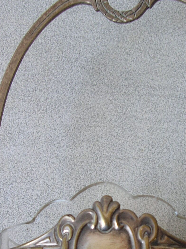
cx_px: 139
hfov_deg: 19.2
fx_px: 546
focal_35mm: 76
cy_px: 207
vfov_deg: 25.2
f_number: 2.8
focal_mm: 5.8
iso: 50
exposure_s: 1/13.2
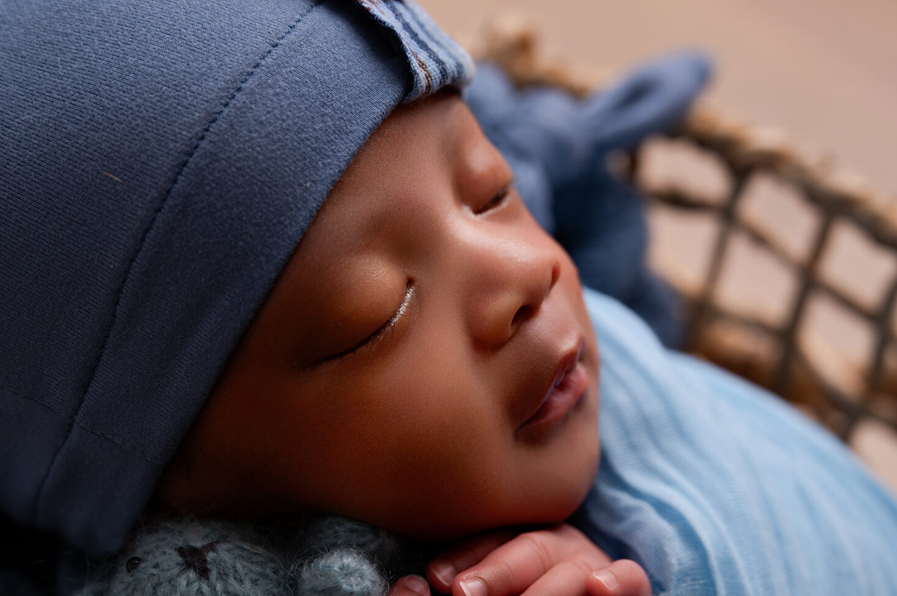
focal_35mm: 88
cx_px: 373
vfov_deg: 15.5
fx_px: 2191
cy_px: 343
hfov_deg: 23.1
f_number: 4
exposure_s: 1/125
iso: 100
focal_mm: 50
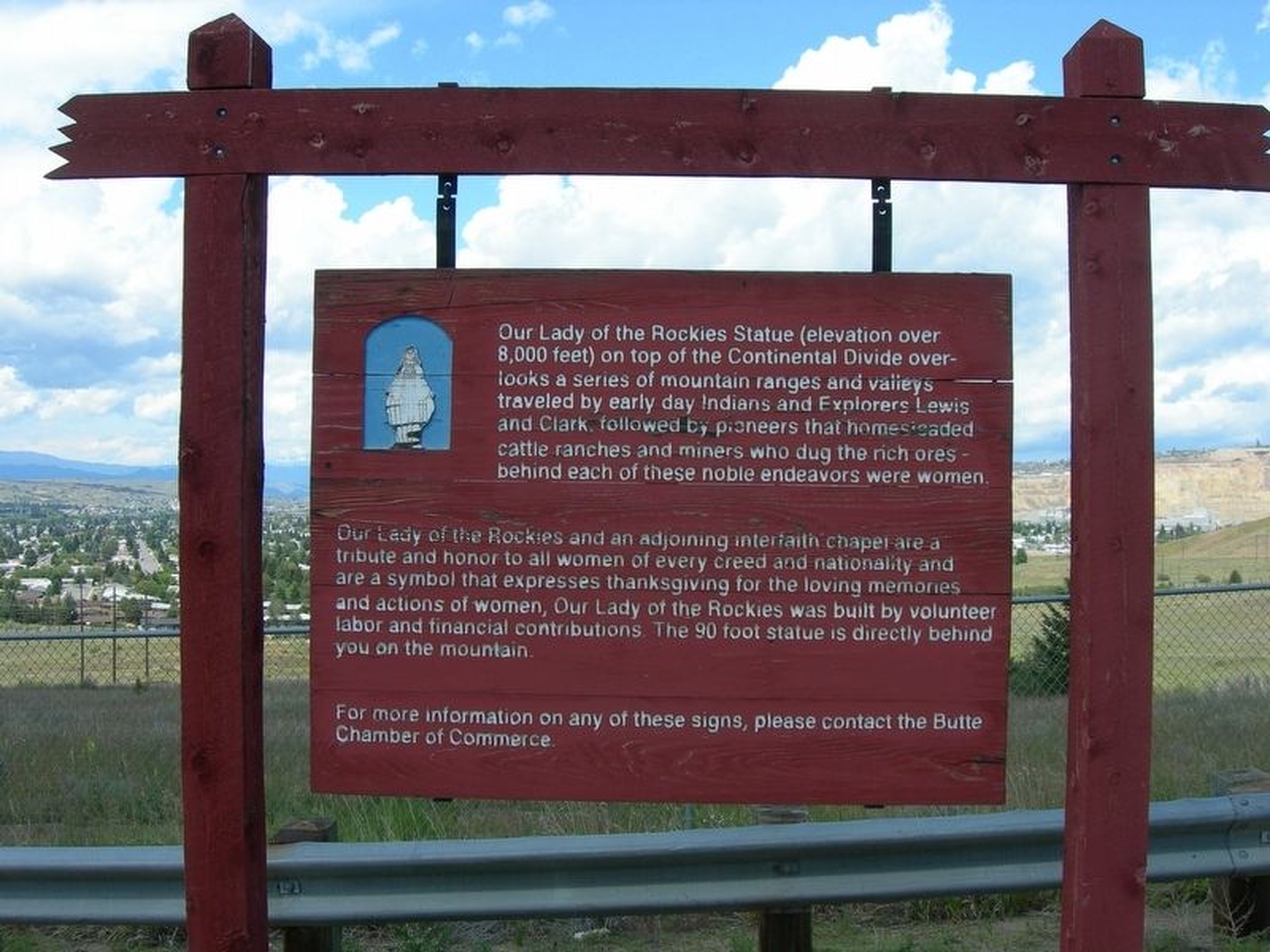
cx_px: 635
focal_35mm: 38
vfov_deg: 37.7
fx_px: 1394
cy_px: 476
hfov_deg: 49.0
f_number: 4.8
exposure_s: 1/352
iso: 50
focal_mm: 7.8
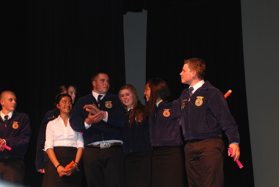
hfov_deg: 27.6
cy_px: 92
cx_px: 120
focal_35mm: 73
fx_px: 567
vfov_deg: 18.7
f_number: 4.5
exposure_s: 1/60
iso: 250
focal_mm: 40
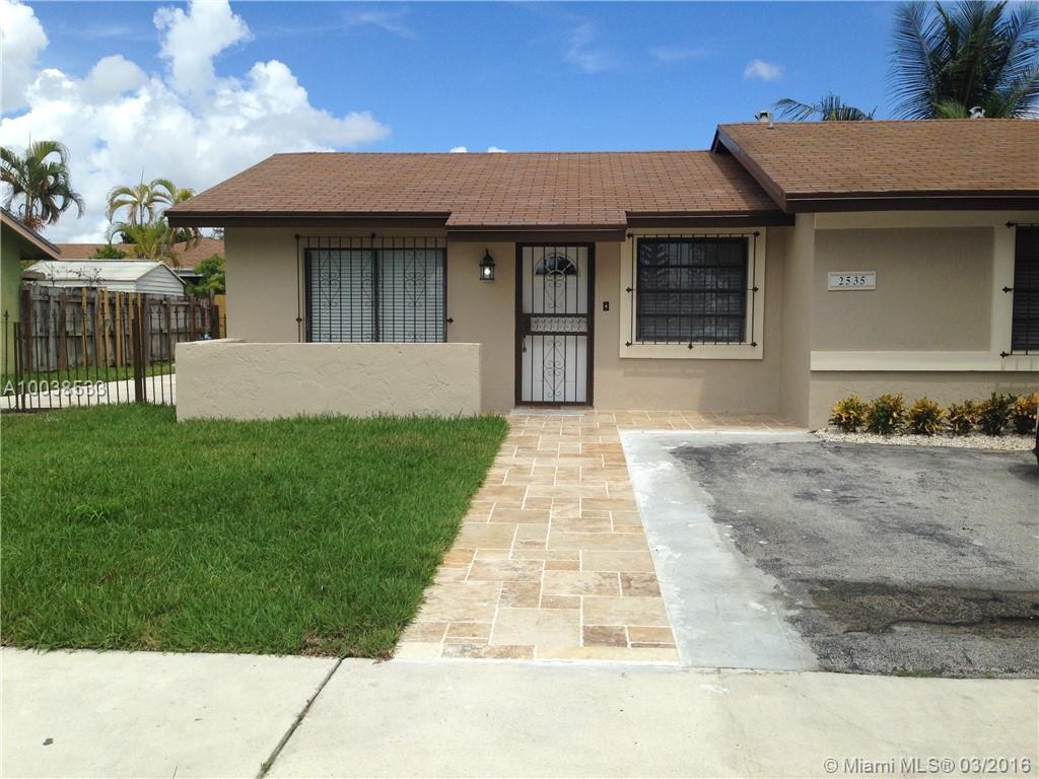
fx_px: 990
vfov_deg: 42.9
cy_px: 390
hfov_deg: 55.4
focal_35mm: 33
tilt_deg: -3.6
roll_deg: -1.4
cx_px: 520
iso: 50
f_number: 2.4
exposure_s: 1/1869
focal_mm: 4.12
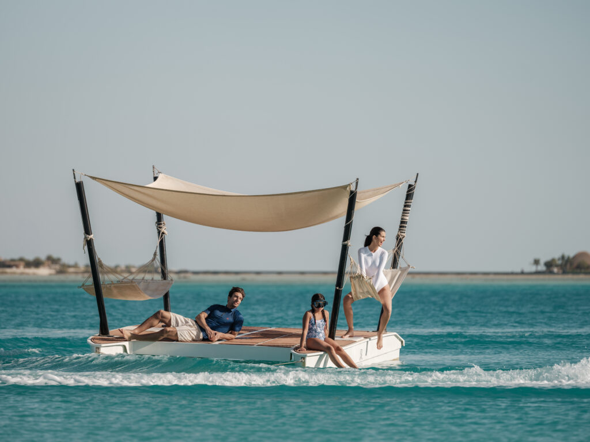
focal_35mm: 198
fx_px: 3375
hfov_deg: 10.0
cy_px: 221
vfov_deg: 7.5
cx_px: 295
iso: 100
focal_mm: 250
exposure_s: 1/1250
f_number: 4
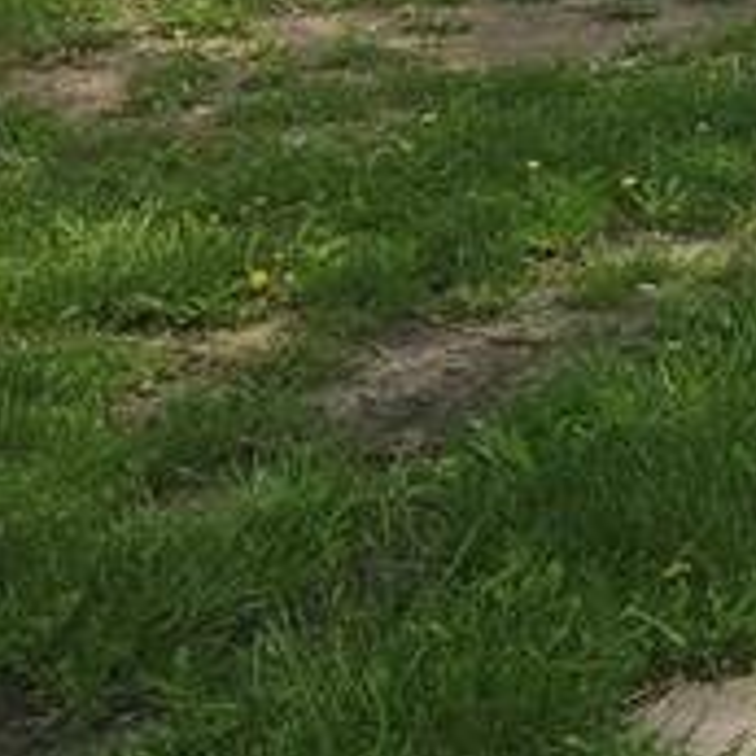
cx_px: 1984
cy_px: -538
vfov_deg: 13.3
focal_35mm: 120
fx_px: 2965
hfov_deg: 11.3
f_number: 1.7
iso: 12
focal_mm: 6.3
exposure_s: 1/516
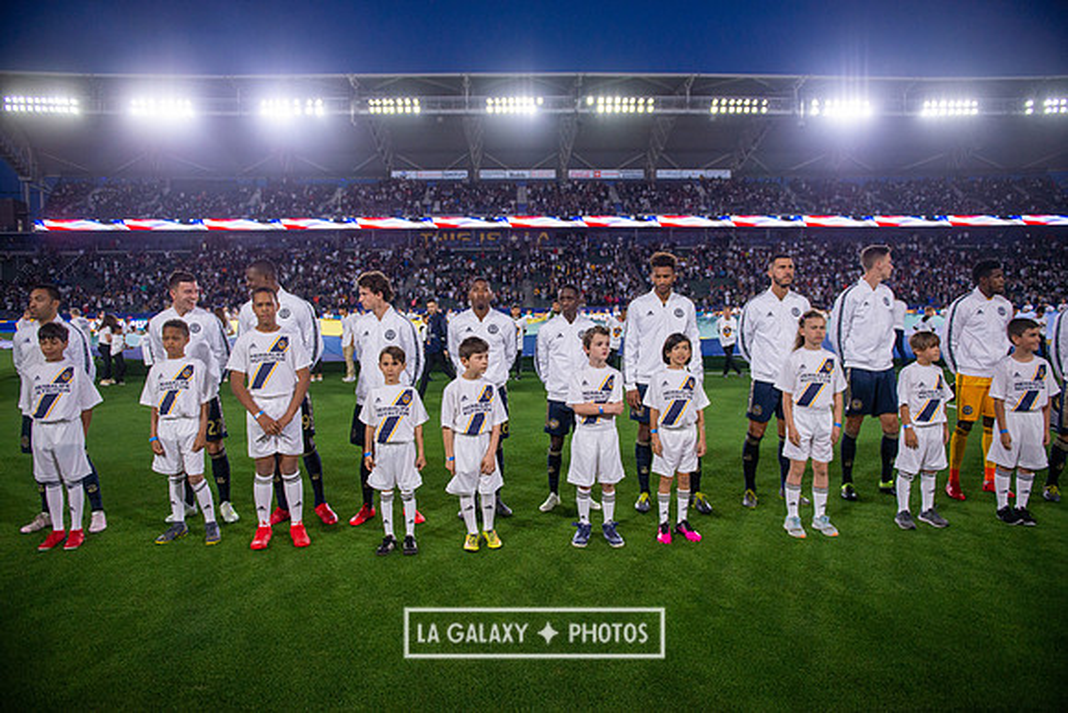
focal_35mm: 24
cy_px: 356
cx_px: 534
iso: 640
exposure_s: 1/2000
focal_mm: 24
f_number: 2.8
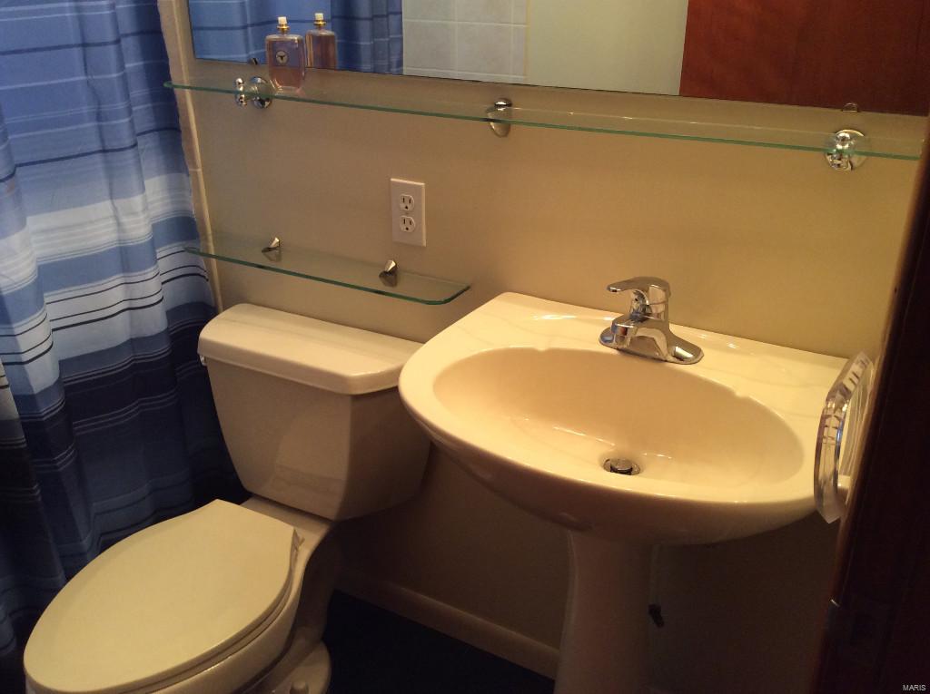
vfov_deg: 44.1
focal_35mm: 32
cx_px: 465
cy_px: 347
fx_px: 859
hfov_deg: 56.9
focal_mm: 3.3
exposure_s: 1/24
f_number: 2.4
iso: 100
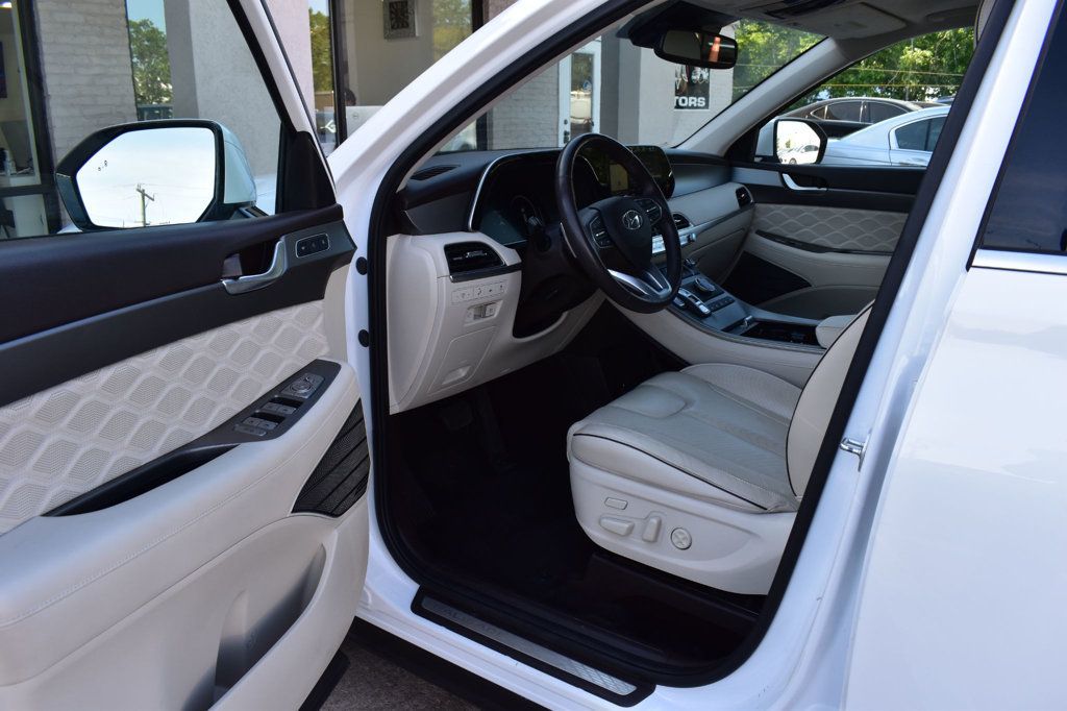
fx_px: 800
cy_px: 356
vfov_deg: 47.9
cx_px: 534
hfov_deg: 67.4
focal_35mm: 27
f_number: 9
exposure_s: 1/125
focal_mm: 18
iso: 400
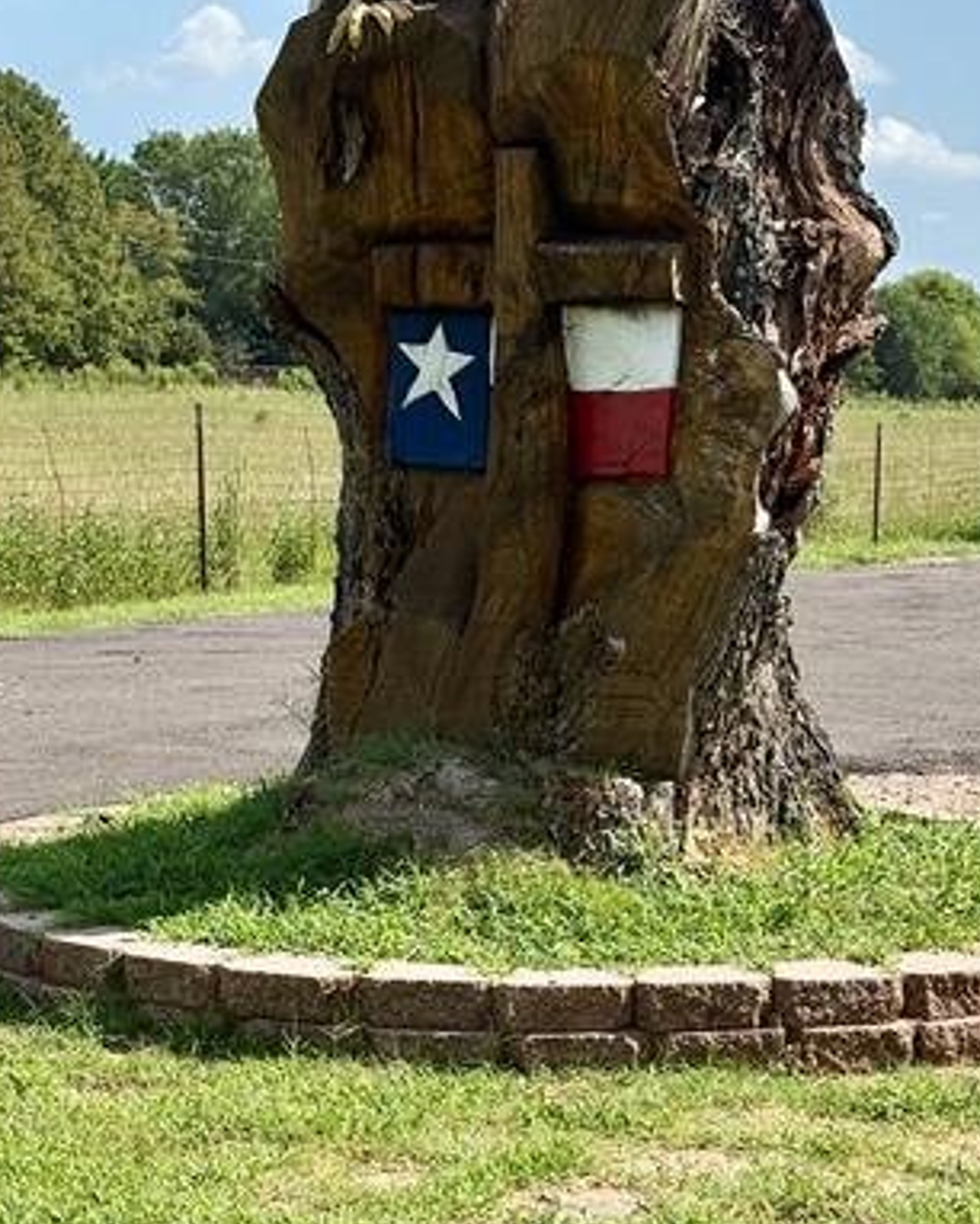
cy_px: 650
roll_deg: -1.6
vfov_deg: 18.8
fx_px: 3695
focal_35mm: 102
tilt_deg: -2.9
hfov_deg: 15.1
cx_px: 362
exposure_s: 1/2747
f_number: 1.6
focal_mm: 5.96
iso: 40
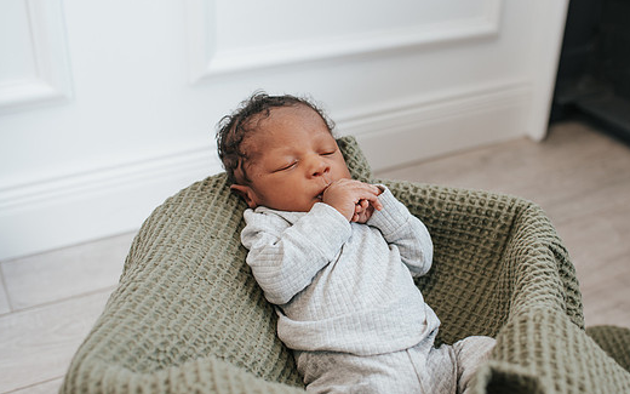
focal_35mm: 44
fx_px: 755
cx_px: 335
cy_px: 188
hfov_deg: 45.2
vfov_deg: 29.2
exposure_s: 1/250
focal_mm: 35
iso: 360
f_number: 3.2
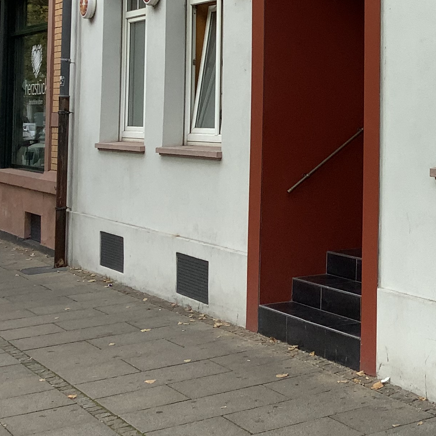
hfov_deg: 21.4
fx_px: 1054
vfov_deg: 22.8
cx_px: 545
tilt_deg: +4.6
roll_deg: -1.7
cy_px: 47
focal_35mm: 74
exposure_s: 1/673
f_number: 2.4
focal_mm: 3.3
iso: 25
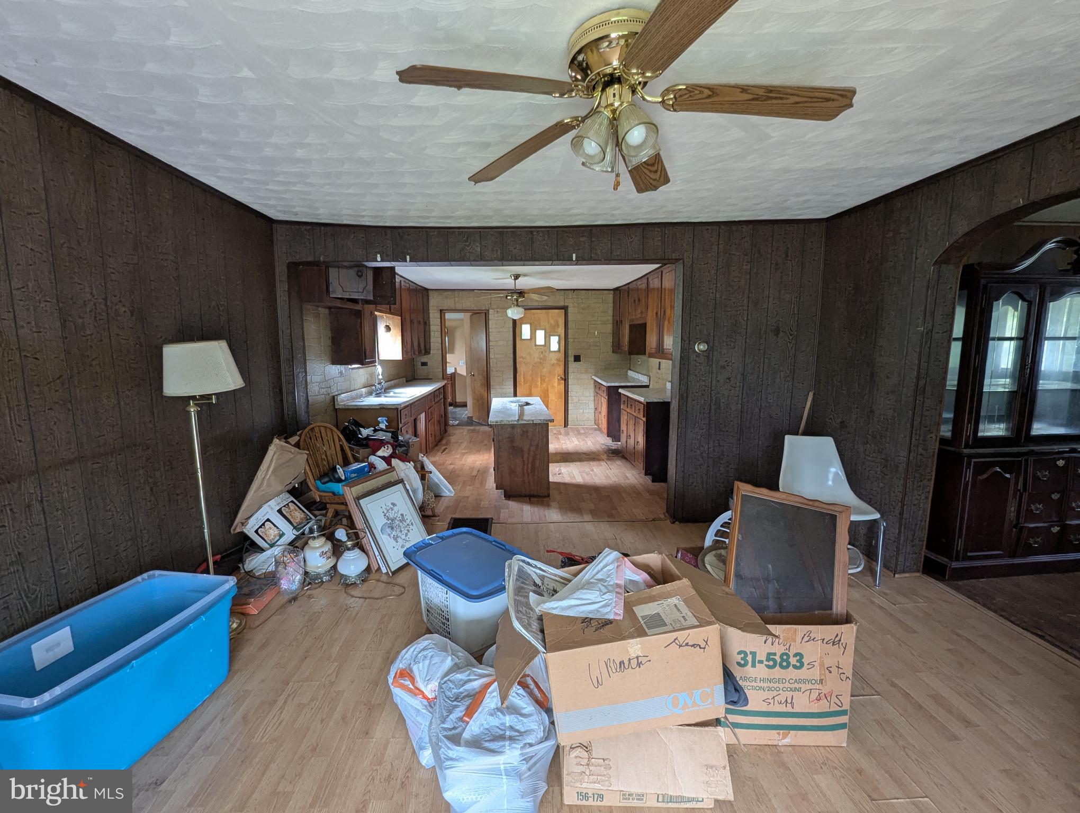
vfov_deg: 90.1
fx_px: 406
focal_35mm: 13
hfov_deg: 106.1
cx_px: 540
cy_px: 406
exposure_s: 1/36.3
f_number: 2.2
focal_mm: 1.95
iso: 162
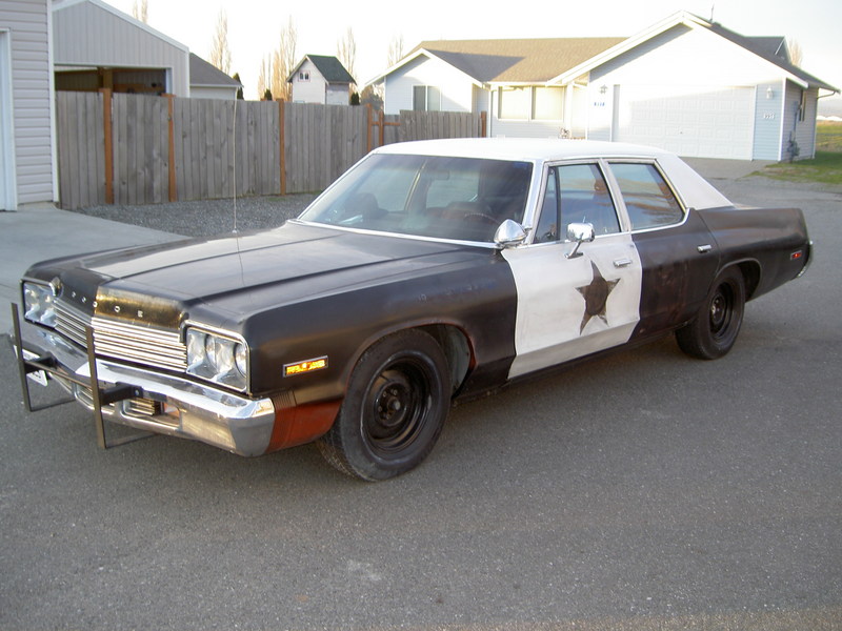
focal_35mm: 39
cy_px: 316
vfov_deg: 36.8
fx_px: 949
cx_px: 421
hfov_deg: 47.9
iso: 50
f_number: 2.8
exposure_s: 1/60
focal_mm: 8
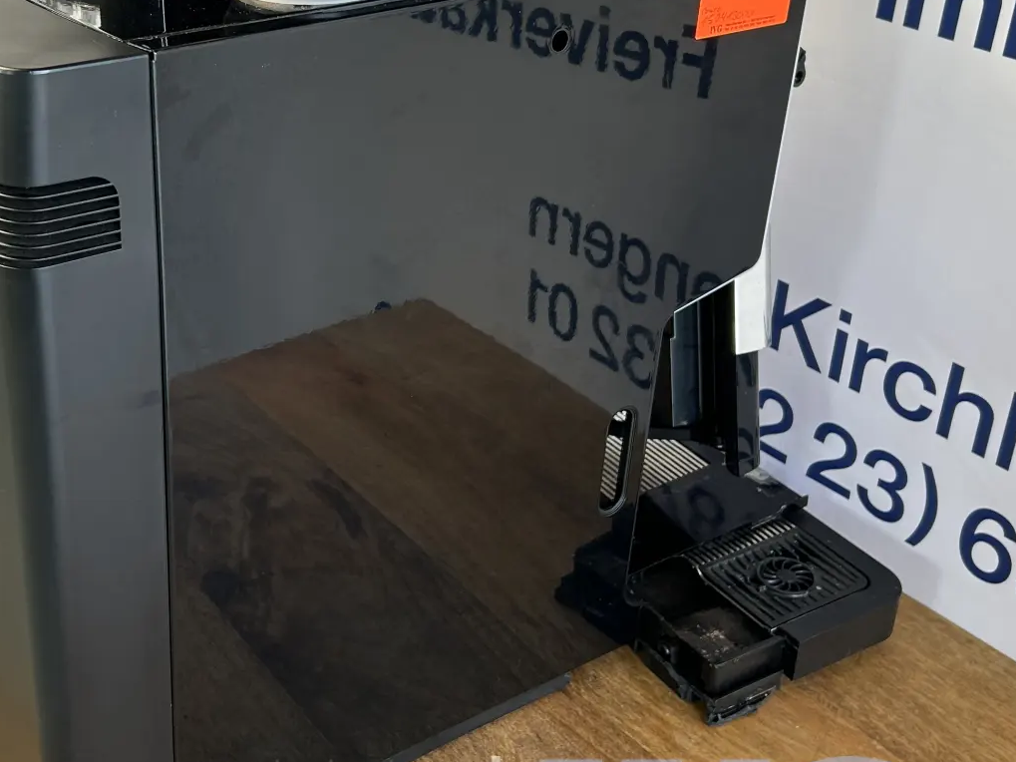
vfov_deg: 29.6
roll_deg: -1.6
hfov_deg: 38.4
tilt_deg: -27.0
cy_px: 330
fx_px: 1438
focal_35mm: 49
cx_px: 333
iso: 80
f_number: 1.5
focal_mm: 5.7
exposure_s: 1/121
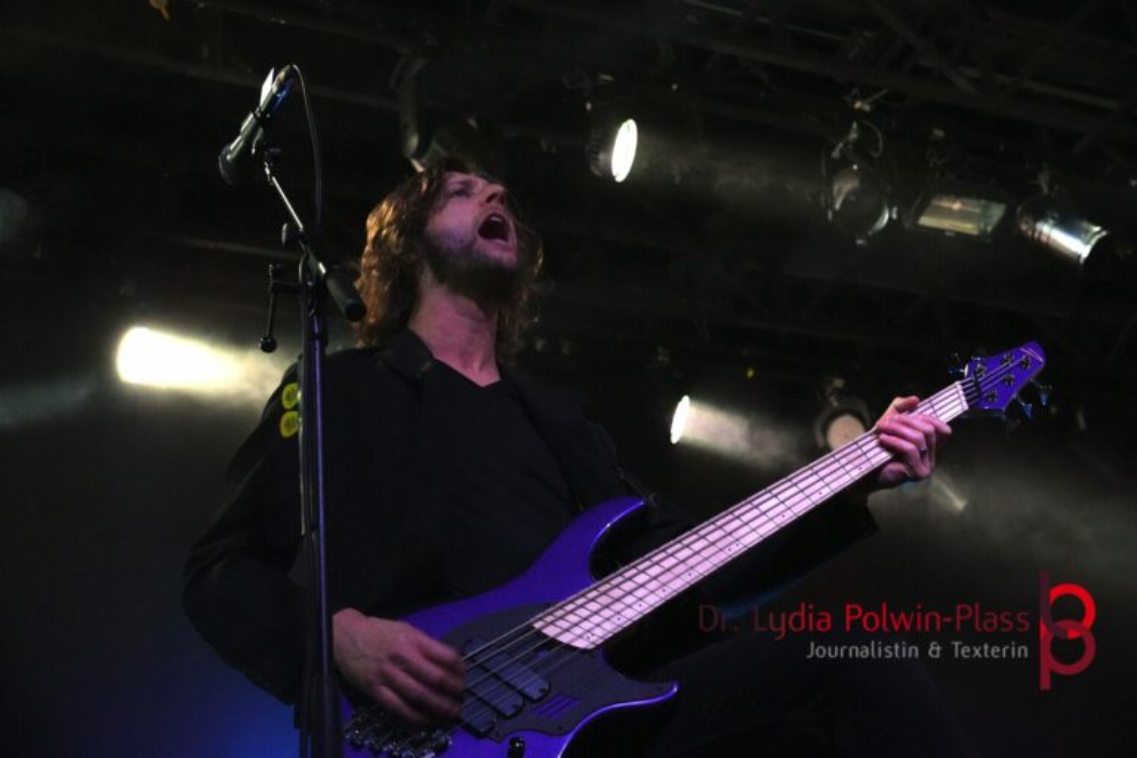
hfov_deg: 43.6
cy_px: 379
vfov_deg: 29.9
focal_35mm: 45
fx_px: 1421
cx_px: 568
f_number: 4
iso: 4000
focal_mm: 30
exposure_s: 1/60
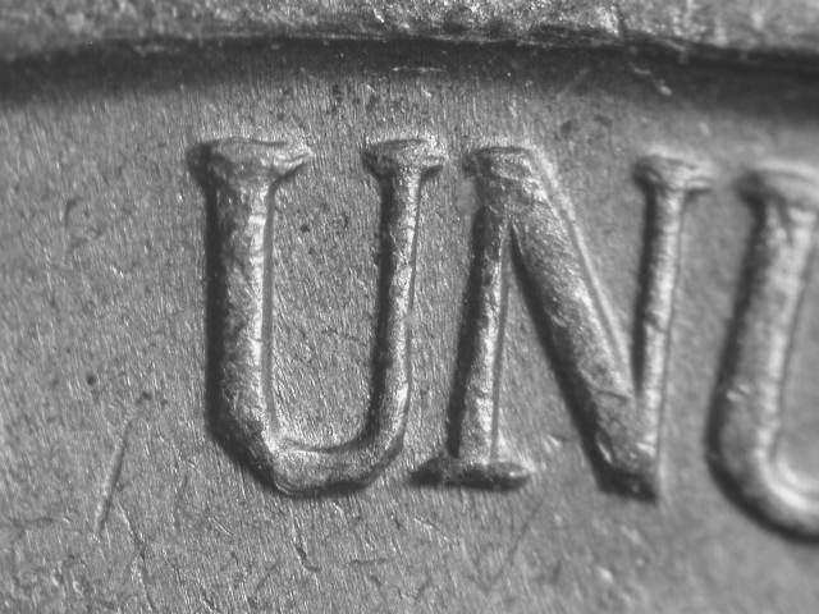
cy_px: 307
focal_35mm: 133
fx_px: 3147
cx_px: 410
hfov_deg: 14.8
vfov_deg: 11.1
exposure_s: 1/7
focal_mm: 27.5
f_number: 4.6
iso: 100
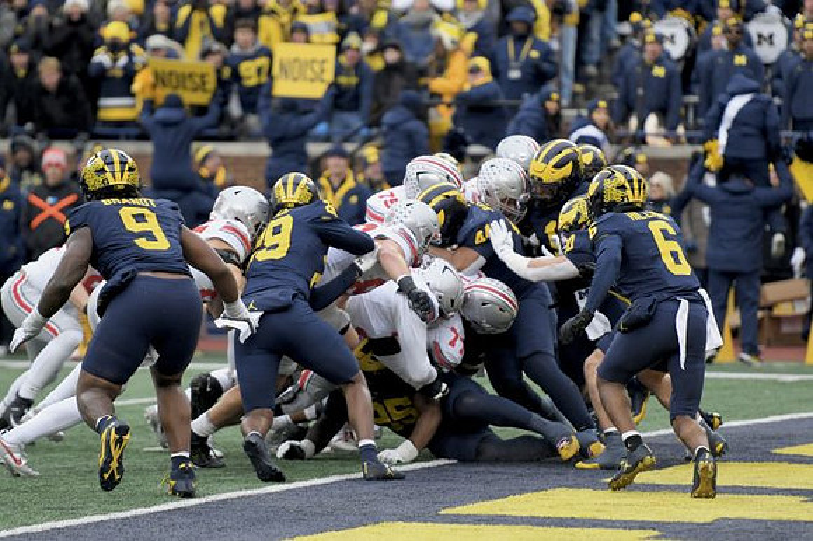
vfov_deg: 4.6
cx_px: 406
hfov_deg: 6.9
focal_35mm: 300
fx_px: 6771
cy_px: 270
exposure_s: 1/1000
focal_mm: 200
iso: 640
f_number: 2.8
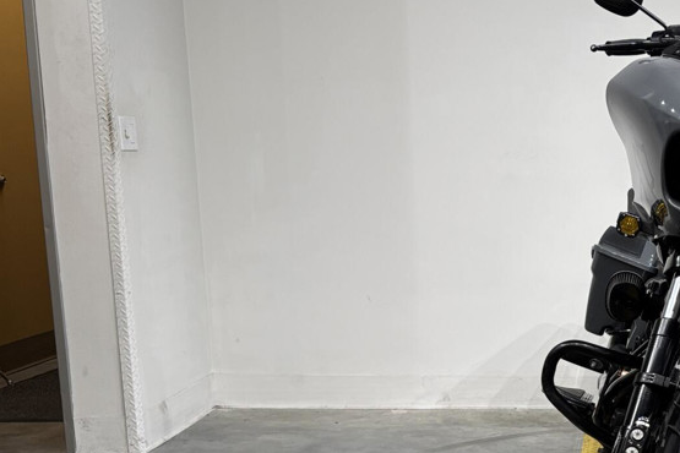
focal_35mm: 52
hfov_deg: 35.2
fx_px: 982
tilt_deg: -11.2
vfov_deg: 25.6
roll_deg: -0.3
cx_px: 651
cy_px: 349
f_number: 1.6
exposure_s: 1/120
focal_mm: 5.96
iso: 100
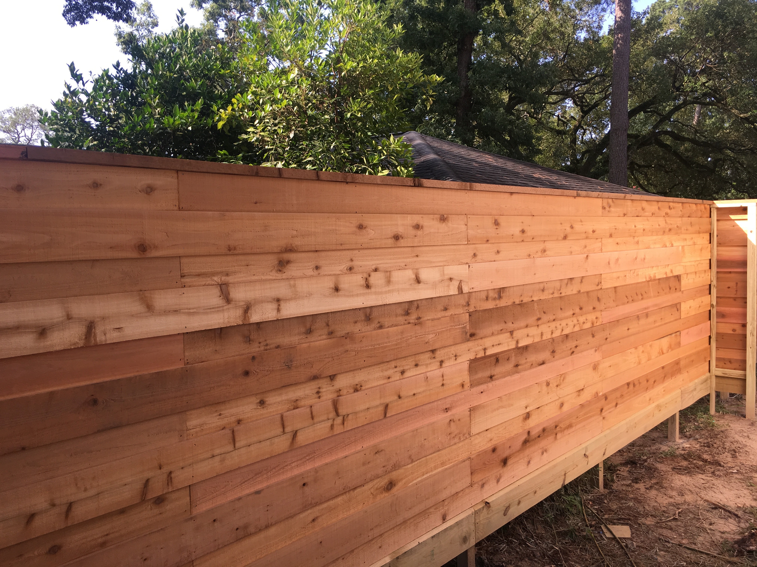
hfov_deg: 61.7
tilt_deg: -3.0
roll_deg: +1.0
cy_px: 284
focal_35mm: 29
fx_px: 634
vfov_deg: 48.2
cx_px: 378
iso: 25
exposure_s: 1/319
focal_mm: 4.15
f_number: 2.2
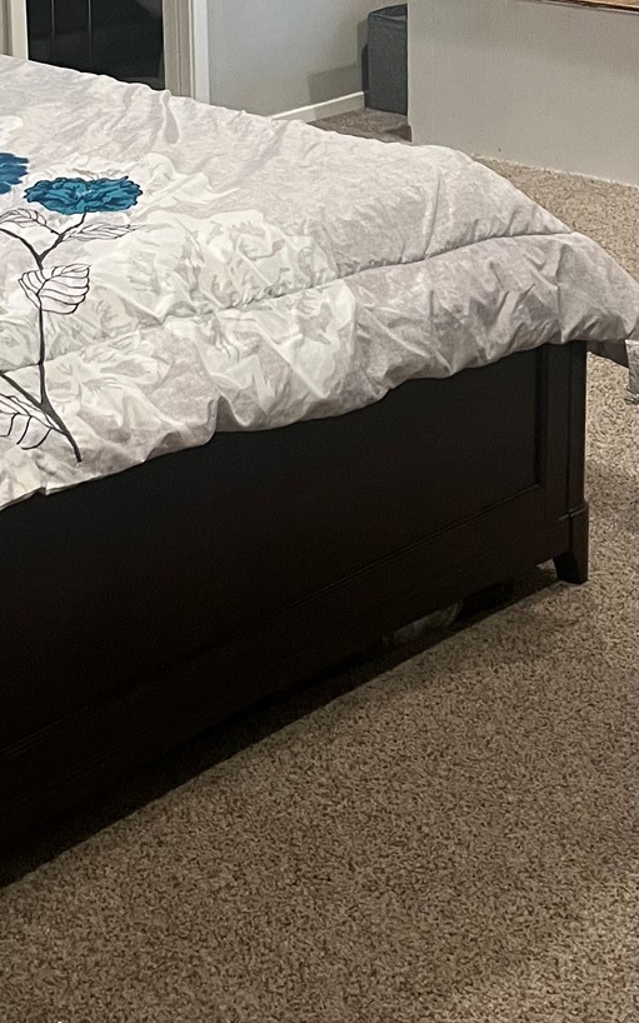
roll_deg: +1.1
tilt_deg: -10.7
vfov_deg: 28.4
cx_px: 254
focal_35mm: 69
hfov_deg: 18.8
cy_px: 59
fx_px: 1923
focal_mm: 5.1
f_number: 1.6
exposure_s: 1/60
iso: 400
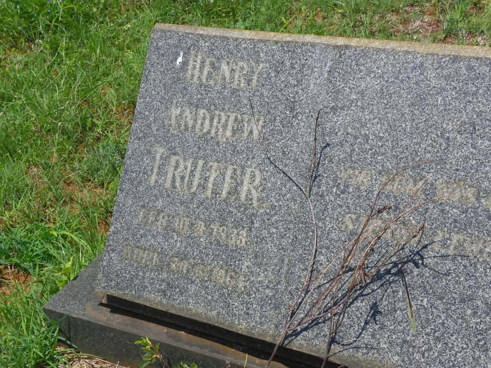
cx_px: 246
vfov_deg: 25.2
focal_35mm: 58
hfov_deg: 33.2
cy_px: 184
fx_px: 823
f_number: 5
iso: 64
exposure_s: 1/320
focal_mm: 10.3
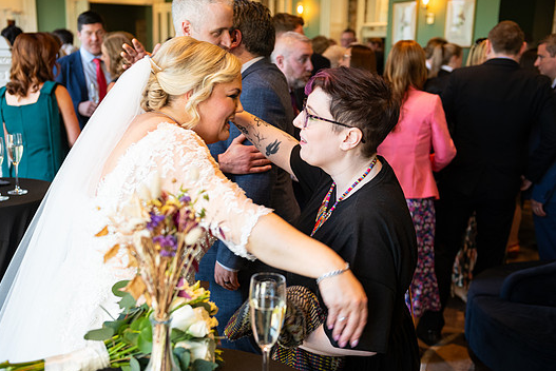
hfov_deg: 44.4
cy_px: 192
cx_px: 252
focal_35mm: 44
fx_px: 680
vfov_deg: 30.5
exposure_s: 1/160
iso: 800
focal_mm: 40
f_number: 3.5
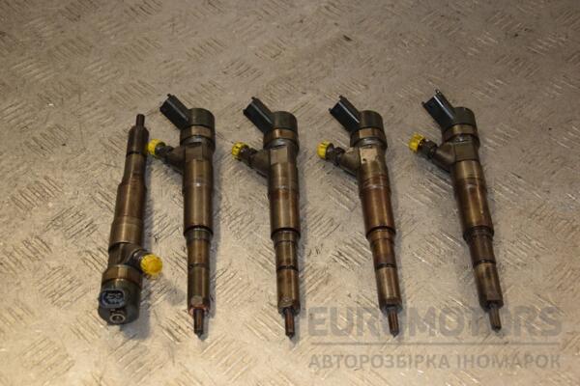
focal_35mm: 60
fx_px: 967
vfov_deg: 22.6
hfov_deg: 33.4
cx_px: 290
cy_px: 193
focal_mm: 40
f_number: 5.6
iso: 800
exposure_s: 1/200
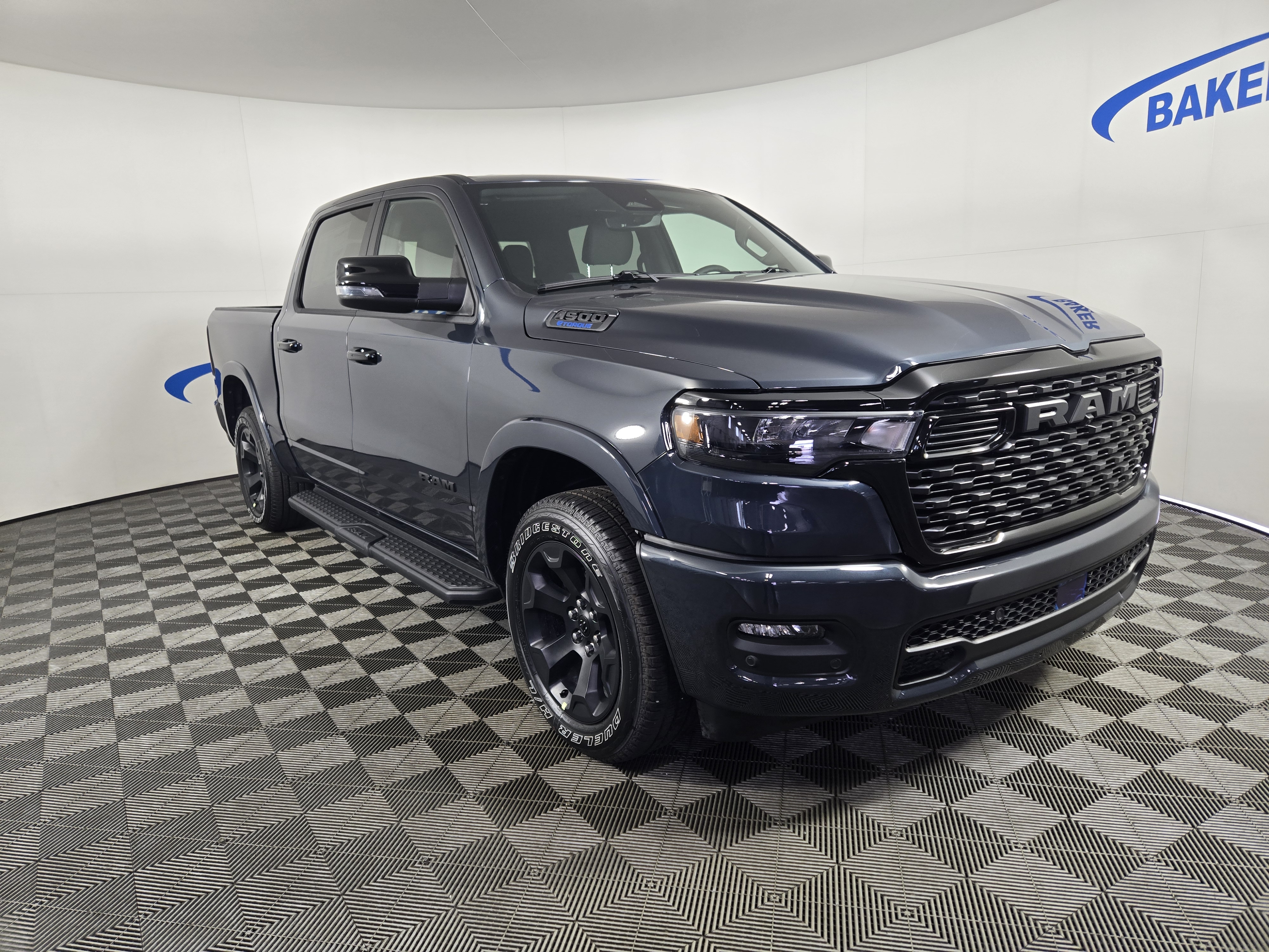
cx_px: 634
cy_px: 476
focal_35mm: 23
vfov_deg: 58.9
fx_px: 843
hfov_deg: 73.9
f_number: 1.8
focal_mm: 5.4
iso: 100
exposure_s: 1/120
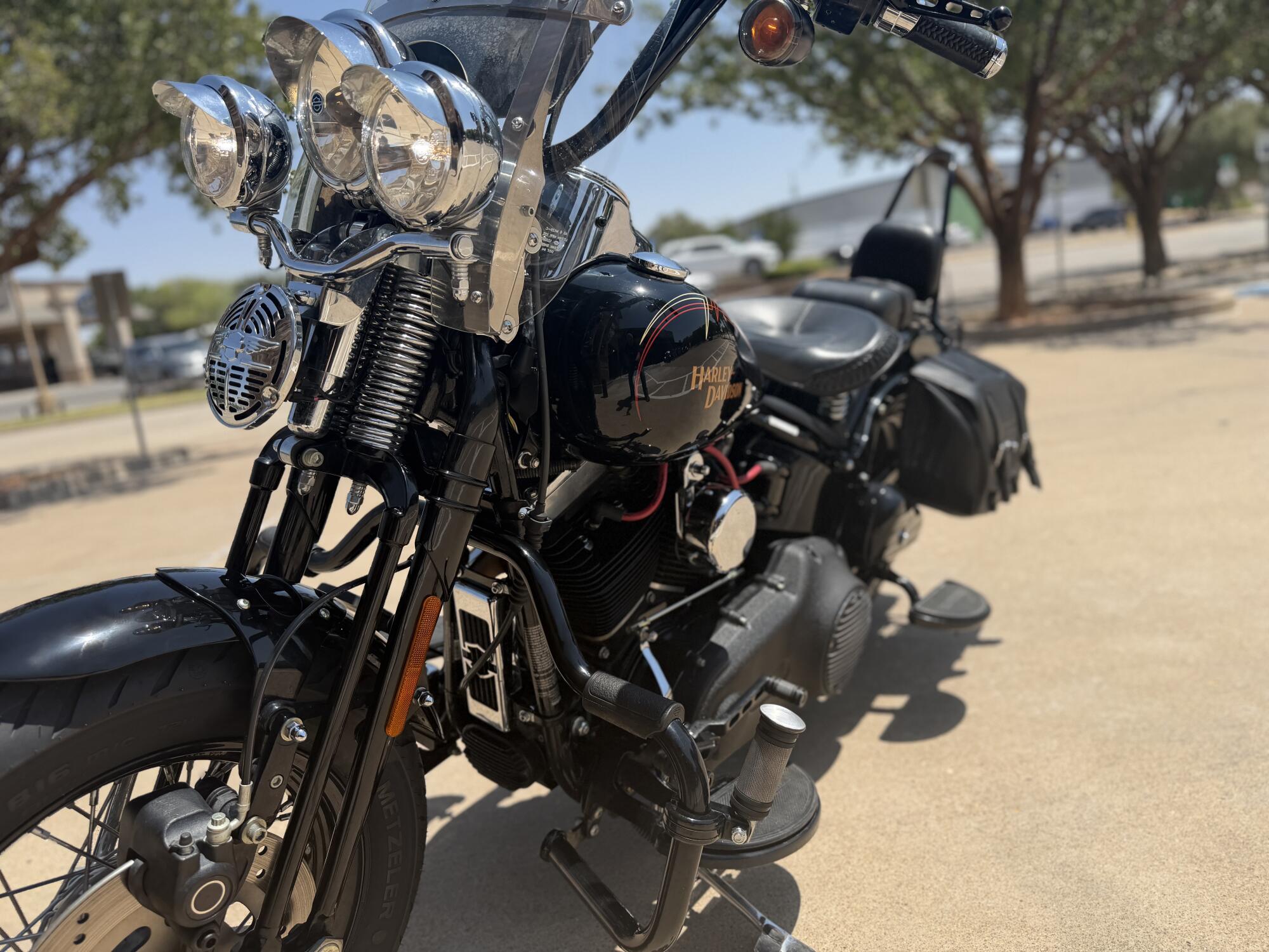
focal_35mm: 24
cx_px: 634
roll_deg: +8.7
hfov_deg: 71.6
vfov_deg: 56.8
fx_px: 880
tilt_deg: -12.0
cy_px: 476
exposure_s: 1/3759
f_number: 1.78
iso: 80
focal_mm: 6.76
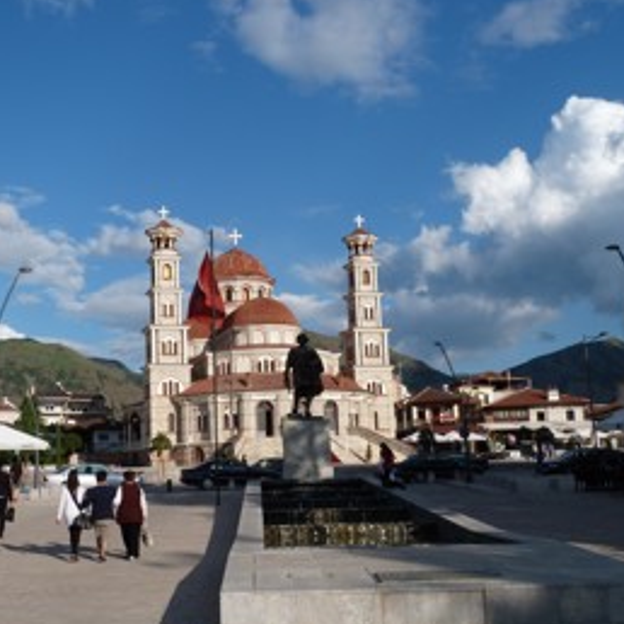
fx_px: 979
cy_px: 307
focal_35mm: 48
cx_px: 203
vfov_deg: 35.4
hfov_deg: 35.0
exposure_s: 1/400
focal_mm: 6.3
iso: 80
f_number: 5.6
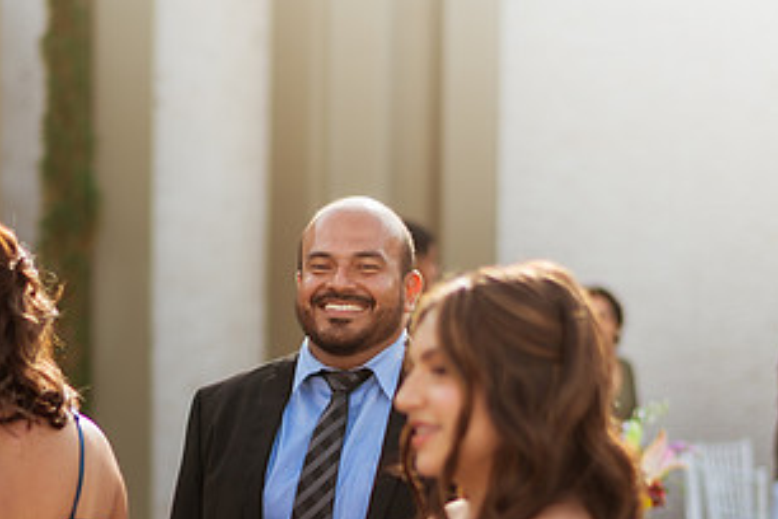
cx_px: 165
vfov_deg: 12.4
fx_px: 2377
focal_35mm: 110
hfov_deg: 18.4
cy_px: 469
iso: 100
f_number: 1.4
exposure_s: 1/1600
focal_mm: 58
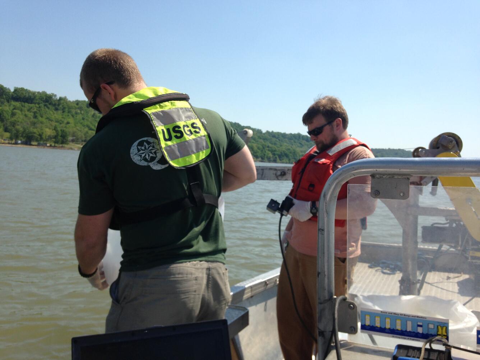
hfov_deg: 55.4
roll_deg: -3.7
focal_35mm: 33
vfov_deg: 42.9
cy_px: 180
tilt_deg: -0.5
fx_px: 458
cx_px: 240
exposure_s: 1/1695
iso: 50
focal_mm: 4.12
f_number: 2.4
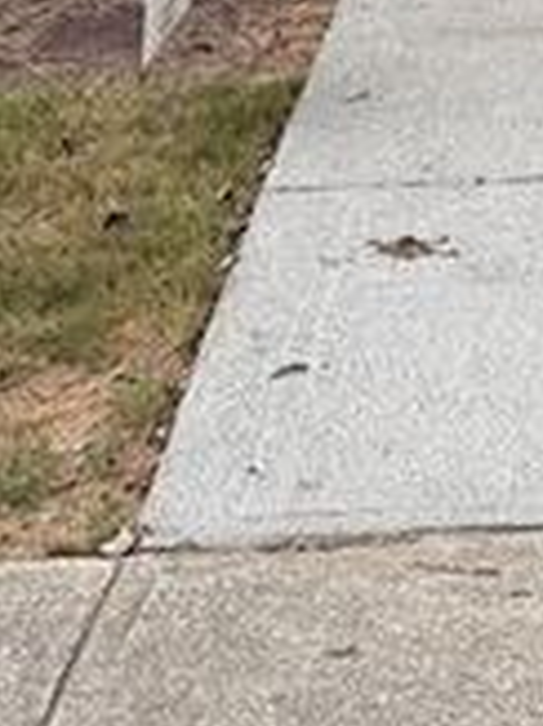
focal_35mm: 98
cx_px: 890
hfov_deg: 13.8
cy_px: -630
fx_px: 2052
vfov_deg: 16.4
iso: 100
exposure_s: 1/514
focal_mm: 6.76
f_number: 1.78
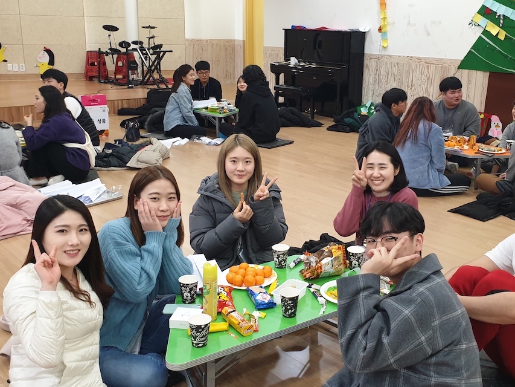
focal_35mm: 39
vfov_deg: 36.8
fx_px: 580
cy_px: 183
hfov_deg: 47.7
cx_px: 296
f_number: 2.4
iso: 250
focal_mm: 4.3
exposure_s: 1/60
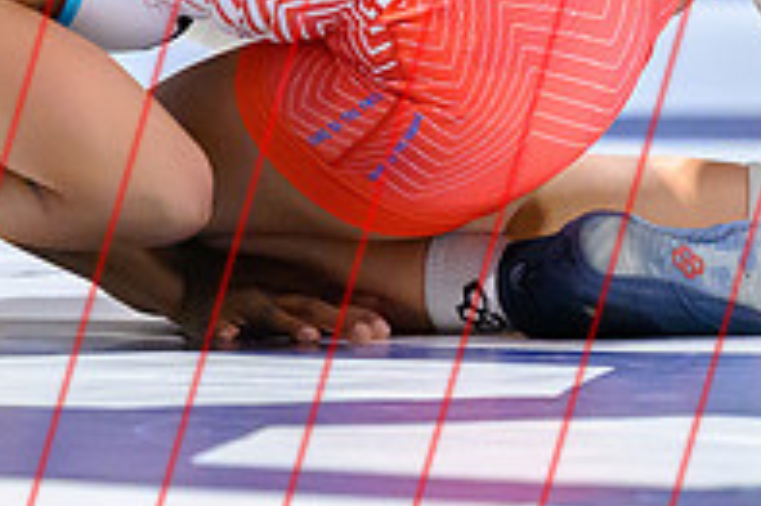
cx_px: 225
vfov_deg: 2.3
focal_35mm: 599
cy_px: 82
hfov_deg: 3.4
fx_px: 12651
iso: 11400
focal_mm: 135
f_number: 2.8
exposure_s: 1/640
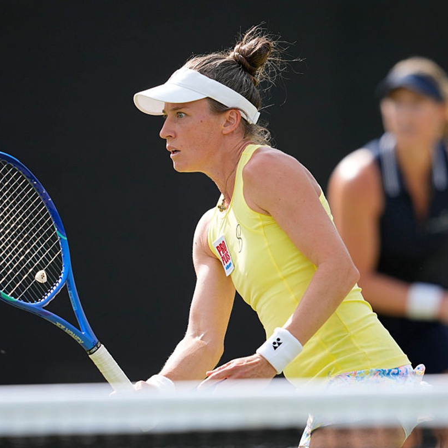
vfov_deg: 2.3
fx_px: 11245
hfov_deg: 2.3
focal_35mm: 768
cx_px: 230
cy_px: 224
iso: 400
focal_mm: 400
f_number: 2.8
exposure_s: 1/3200
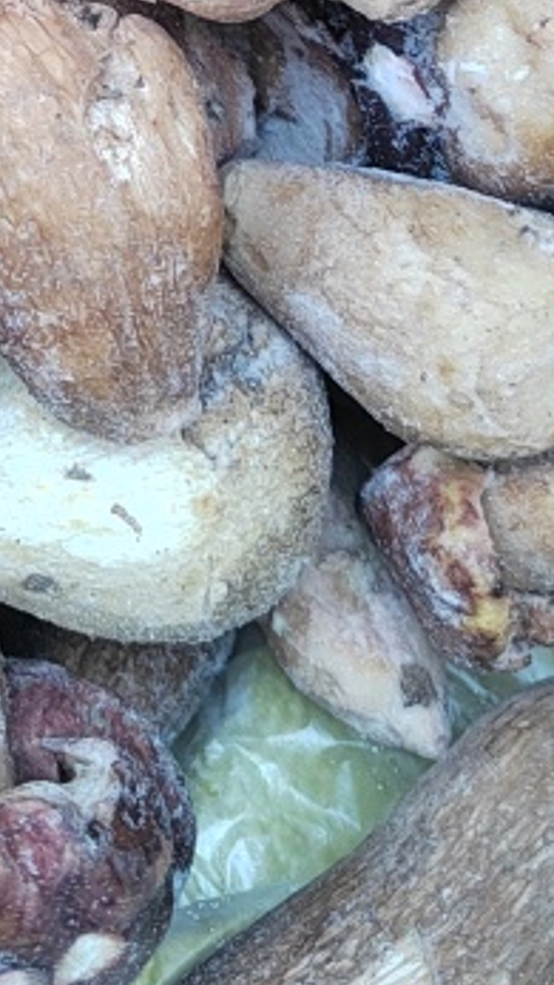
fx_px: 2012
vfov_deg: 23.9
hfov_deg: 15.0
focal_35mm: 77
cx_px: -142
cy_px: -328
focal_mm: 5.52
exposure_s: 1/100
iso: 497
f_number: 1.9
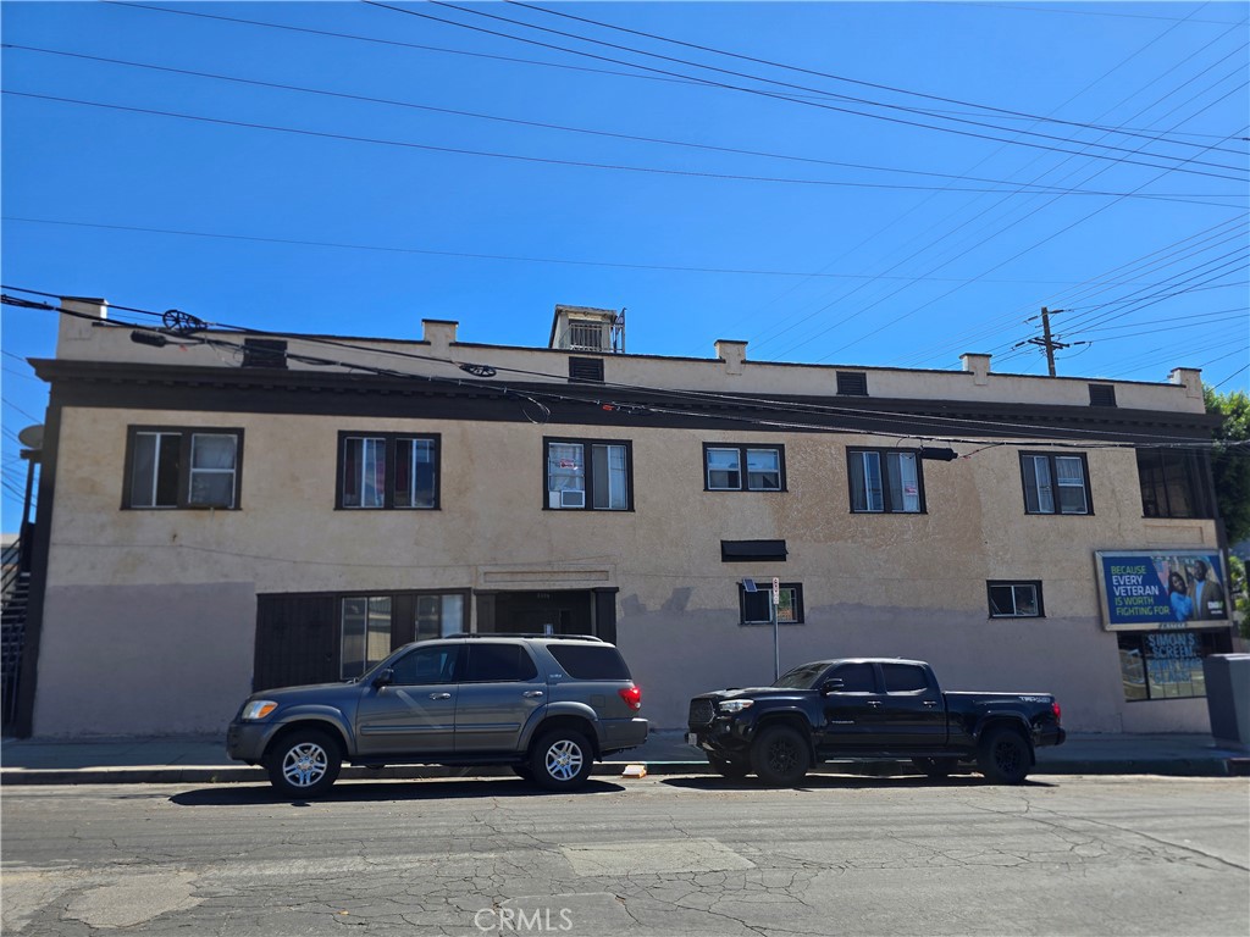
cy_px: 468
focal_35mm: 23
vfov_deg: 58.9
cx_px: 625
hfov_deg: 73.9
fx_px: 831
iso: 12
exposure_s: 1/694
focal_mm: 6.3
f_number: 1.7
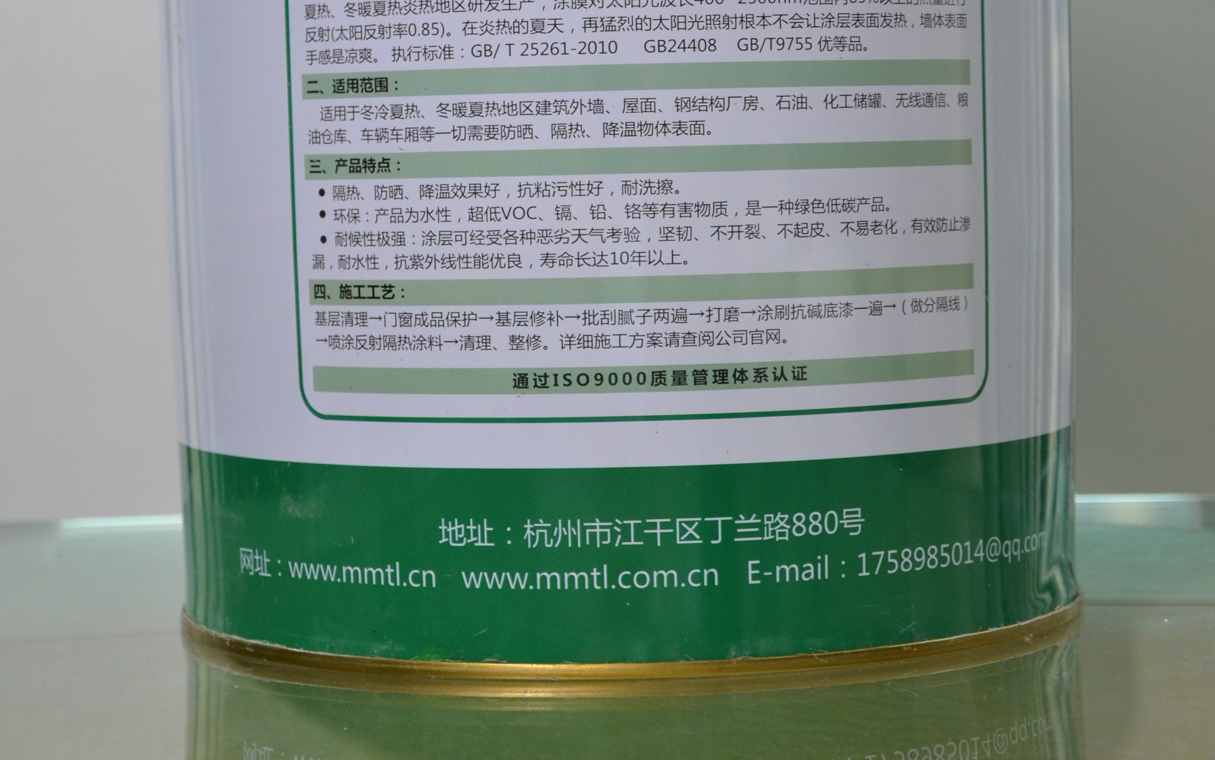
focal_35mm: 97
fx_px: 3212
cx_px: 608
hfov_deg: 21.4
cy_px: 71
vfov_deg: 13.4
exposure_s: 1/50
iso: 800
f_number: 4.8
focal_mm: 42
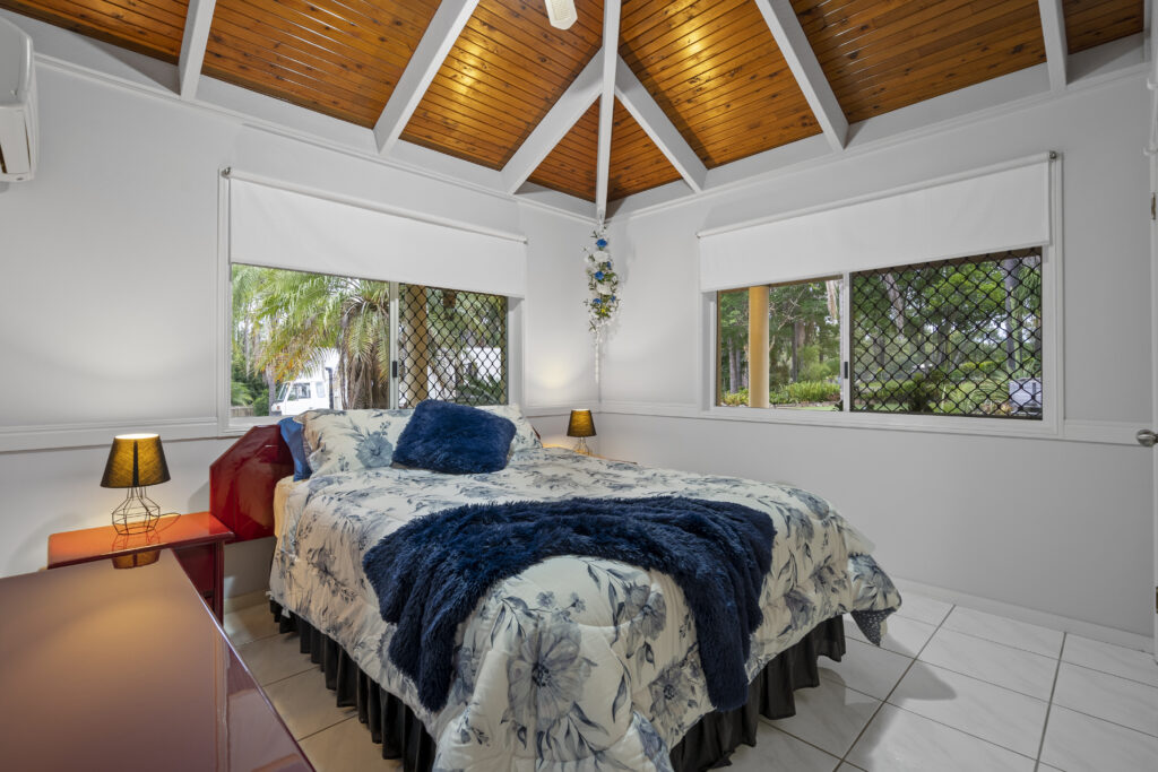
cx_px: 579
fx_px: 515
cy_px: 386
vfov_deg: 73.8
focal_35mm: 16
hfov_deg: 96.7
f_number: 7.1
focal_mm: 16
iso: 800
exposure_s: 1
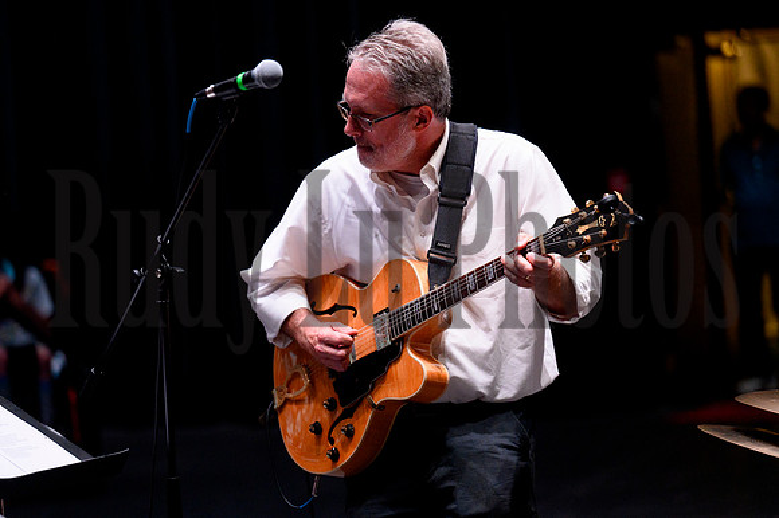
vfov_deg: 9.8
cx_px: 390
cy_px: 259
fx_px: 3028
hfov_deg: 14.7
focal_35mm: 140
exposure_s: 1/400
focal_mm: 140
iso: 3200
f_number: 2.8
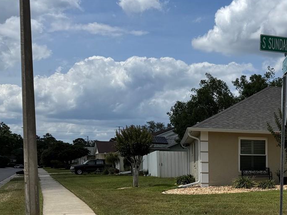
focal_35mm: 56
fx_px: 464
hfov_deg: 30.2
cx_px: 328
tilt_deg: -3.3
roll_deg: -1.3
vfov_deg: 25.3
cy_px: 193
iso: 80
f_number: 1.78
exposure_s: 1/9009
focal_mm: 6.76
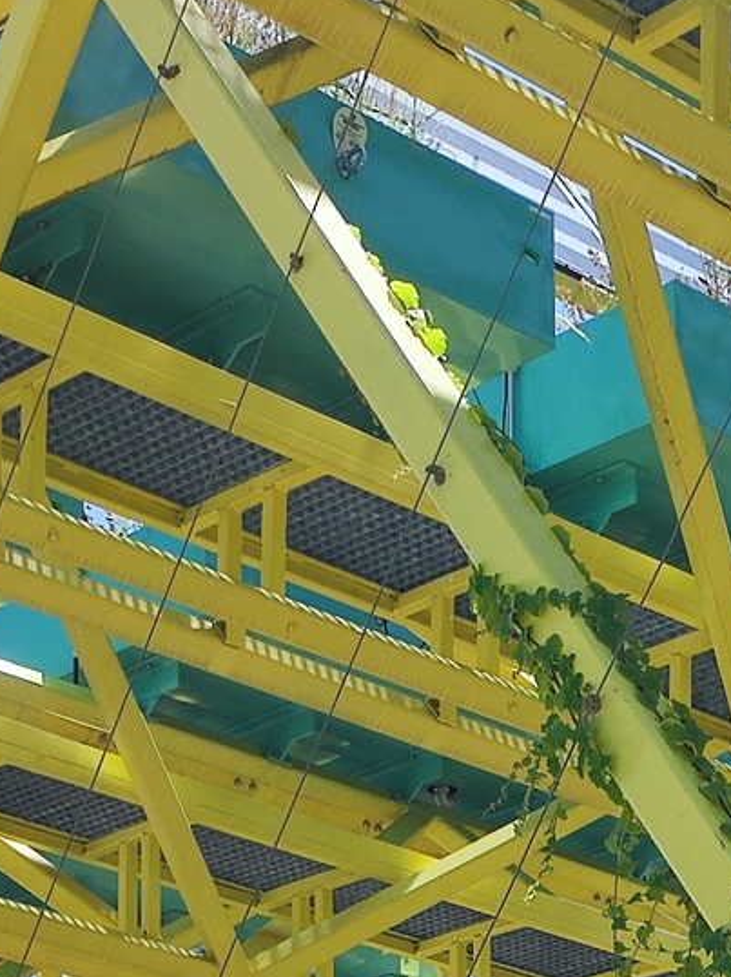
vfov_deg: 14.3
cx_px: 713
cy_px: 1688
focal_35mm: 124
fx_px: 3498
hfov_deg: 11.8
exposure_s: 1/731
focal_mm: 4.7
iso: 50
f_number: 1.79
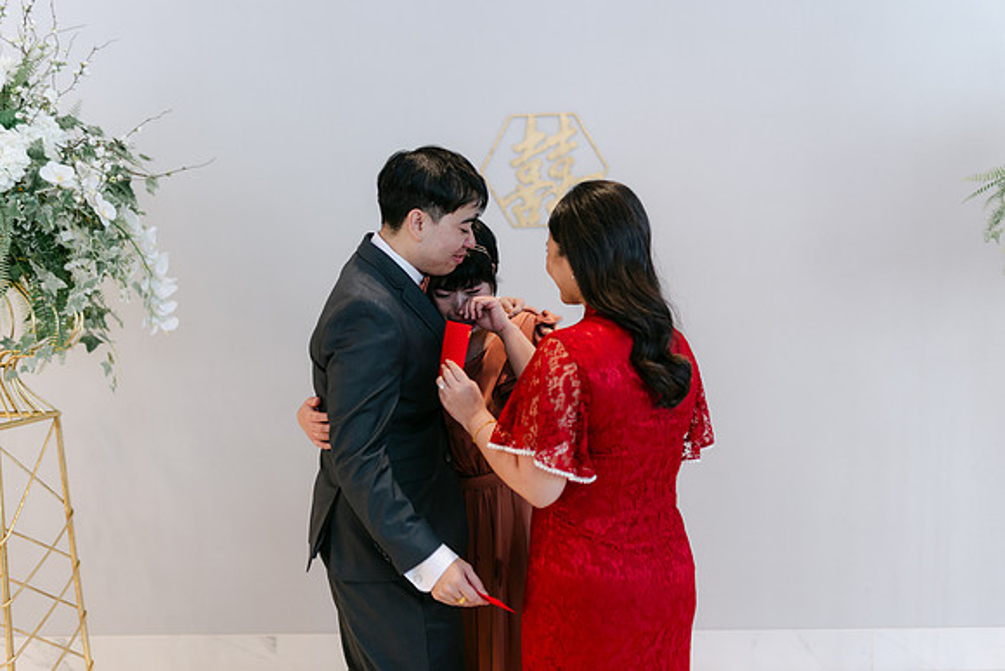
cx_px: 502
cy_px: 336
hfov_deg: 54.4
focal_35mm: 35
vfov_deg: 37.9
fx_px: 977
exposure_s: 1/125
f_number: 1.4
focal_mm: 35
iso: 250
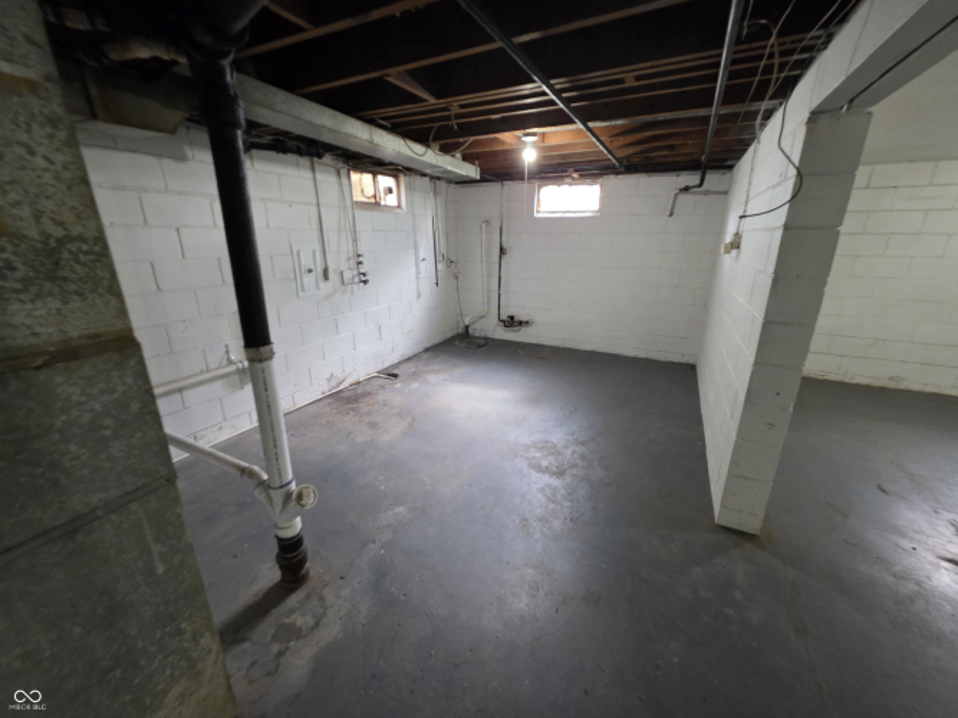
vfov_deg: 89.9
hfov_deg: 106.2
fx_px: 360
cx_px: 479
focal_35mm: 13
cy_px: 359
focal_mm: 2.2
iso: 640
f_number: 1.9
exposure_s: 1/60
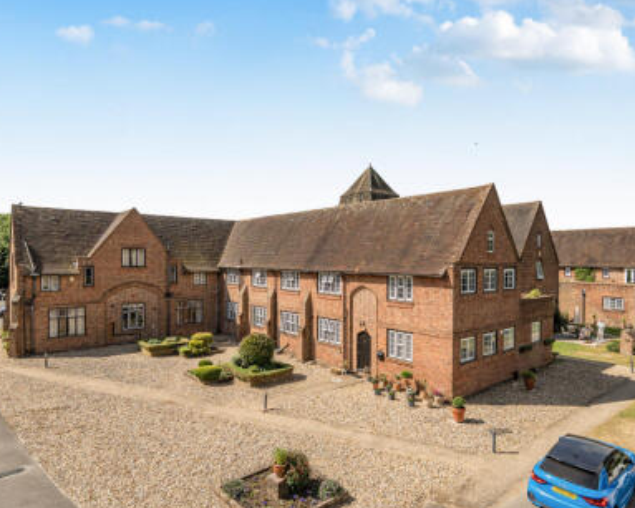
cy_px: 260
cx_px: 330
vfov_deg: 65.5
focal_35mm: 21
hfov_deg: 77.6
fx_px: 394
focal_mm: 12
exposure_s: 1/800
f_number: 8
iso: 400
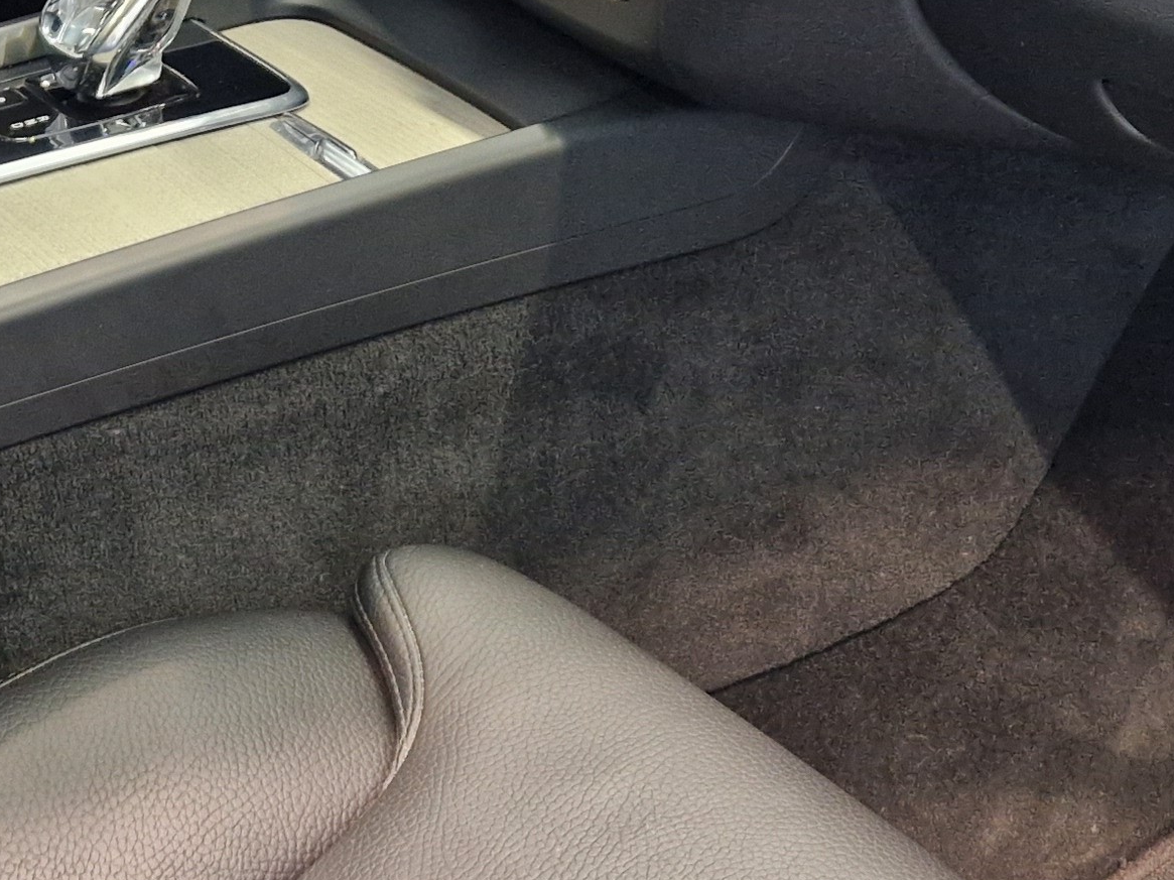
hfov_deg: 24.5
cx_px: 330
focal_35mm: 79
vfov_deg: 18.6
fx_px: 2678
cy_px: 274
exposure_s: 1/100
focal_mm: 5.4
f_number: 1.8
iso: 320
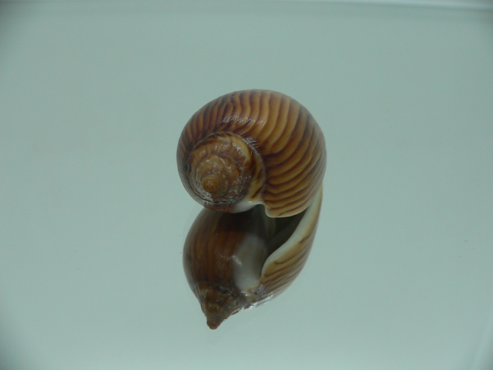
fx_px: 498
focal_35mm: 35
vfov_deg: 40.7
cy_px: 185
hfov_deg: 52.6
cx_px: 246
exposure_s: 1/60
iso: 80
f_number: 2.8
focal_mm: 4.6
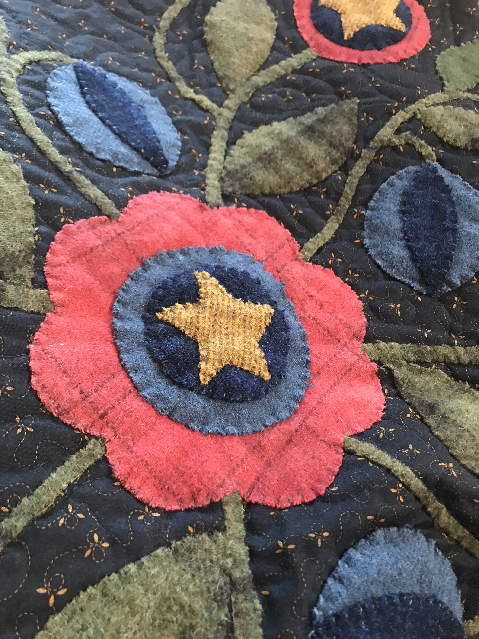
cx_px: 240
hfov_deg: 49.7
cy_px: 320
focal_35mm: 28
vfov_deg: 63.4
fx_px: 517
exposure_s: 1/13
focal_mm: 3.99
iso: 100
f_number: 1.8
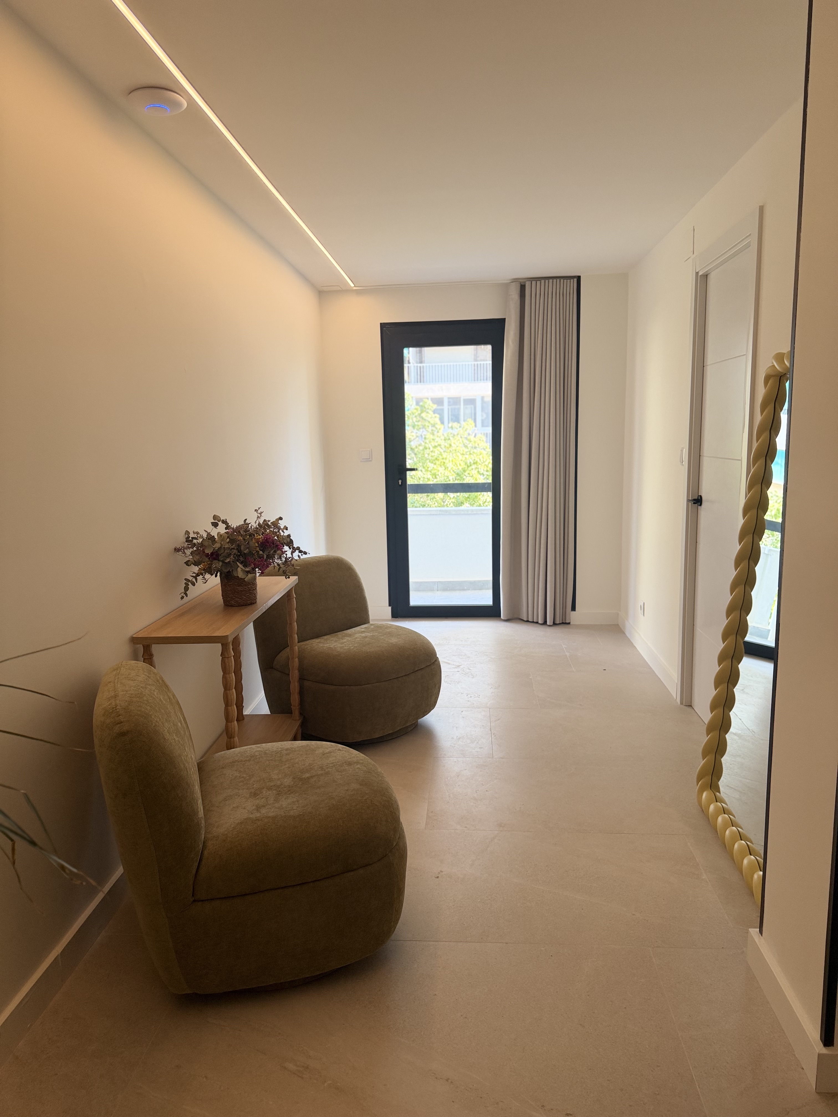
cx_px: 419
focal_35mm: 24
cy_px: 558
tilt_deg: -9.9
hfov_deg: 56.8
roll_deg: +0.6
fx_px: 775
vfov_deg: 71.6
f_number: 1.78
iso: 160
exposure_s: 1/190
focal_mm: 6.76
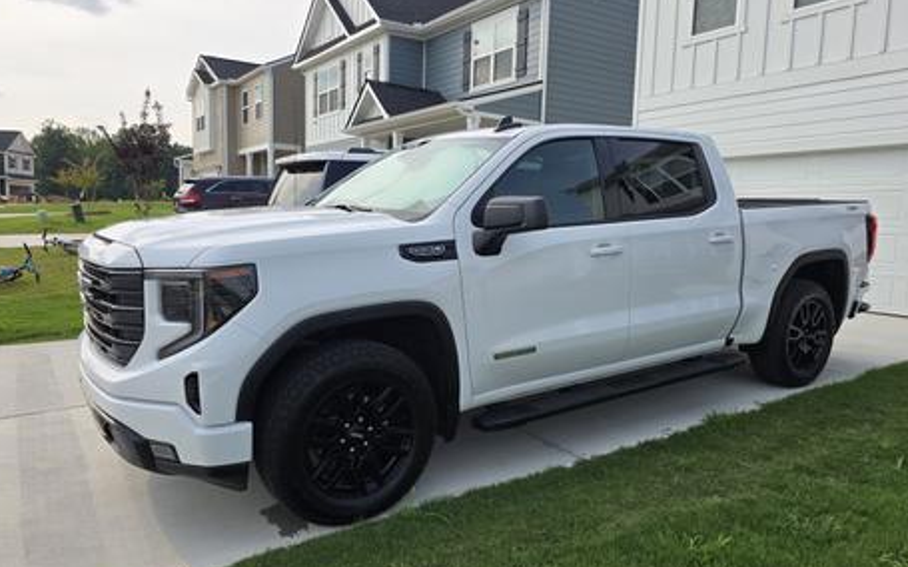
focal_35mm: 27
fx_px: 668
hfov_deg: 68.4
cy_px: 301
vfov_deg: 46.0
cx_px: 471
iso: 12
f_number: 1.7
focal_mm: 6.3
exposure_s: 1/444
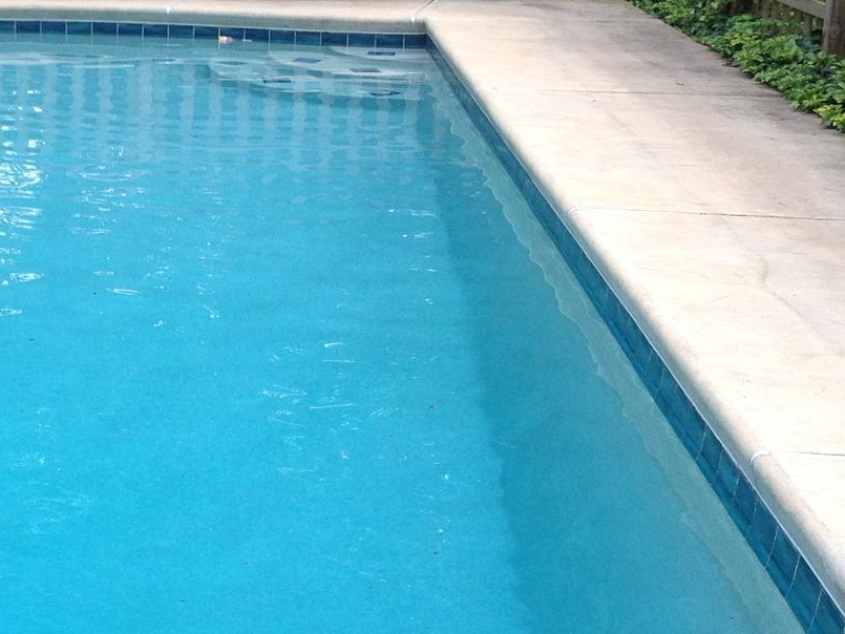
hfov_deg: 21.3
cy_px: 280
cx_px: 22
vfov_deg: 16.6
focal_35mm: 89
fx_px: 2173
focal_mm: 4.28
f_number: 2.4
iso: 50
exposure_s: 1/222
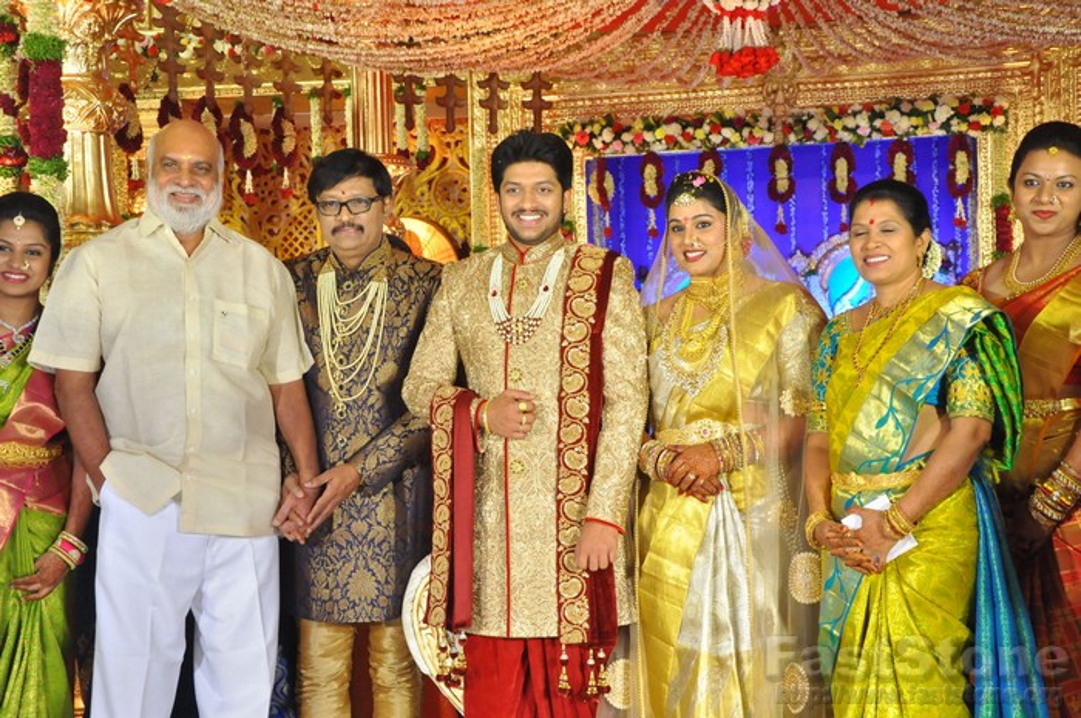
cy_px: 359
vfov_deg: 20.1
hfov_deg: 29.9
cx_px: 540
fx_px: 2024
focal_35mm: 68
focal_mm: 45
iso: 1600
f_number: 6.3
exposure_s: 1/125
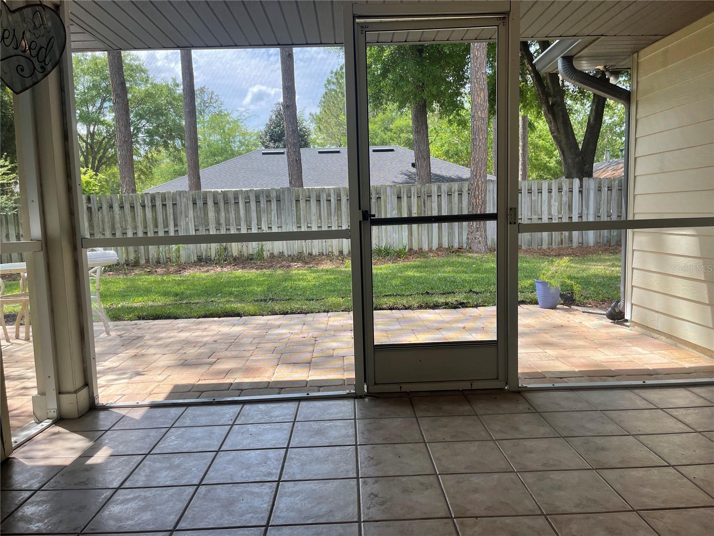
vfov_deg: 53.1
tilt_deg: -7.5
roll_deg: +1.5
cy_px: 268
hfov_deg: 67.3
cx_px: 357
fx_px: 536
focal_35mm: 26
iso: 32
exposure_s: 1/801
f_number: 1.6
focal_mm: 5.1
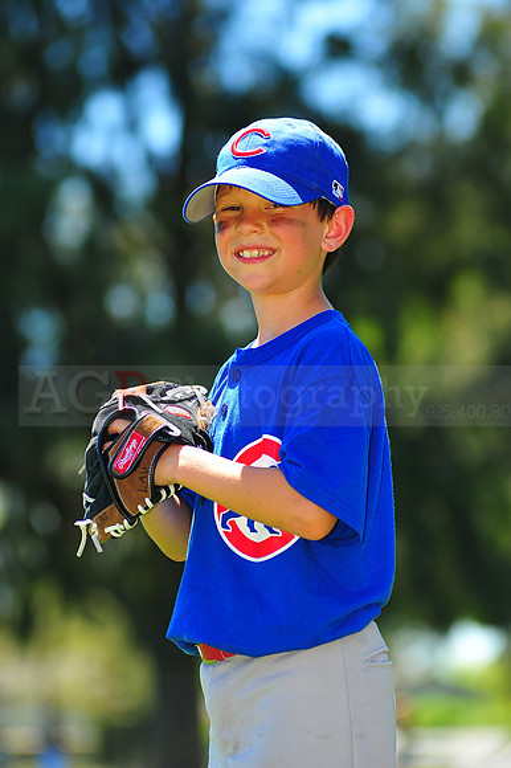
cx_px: 256
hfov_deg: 7.6
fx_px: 3837
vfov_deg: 11.4
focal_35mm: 180
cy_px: 384
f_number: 5
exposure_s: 1/400
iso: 200
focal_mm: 180
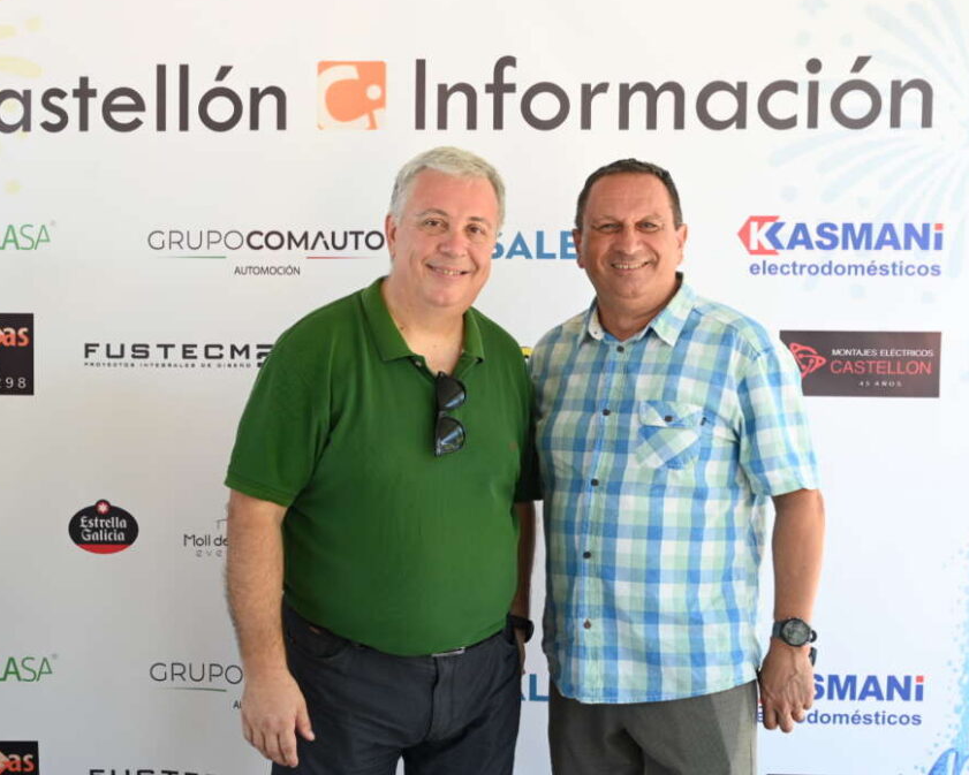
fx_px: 1377
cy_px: 385
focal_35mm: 48
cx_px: 462
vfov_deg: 31.5
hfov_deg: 38.8
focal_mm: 42
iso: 400
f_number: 5
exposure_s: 1/125
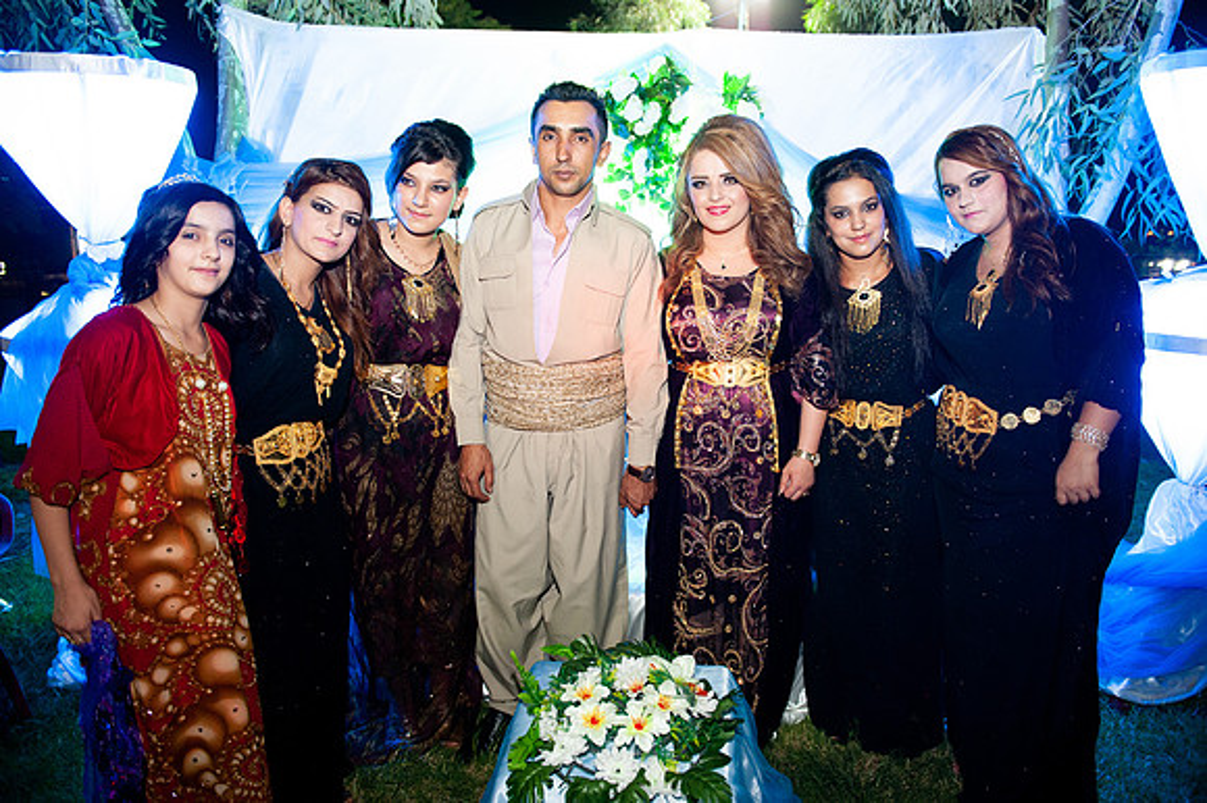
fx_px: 804
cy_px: 402
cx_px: 604
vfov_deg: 53.1
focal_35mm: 24
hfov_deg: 73.8
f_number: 2.8
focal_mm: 24
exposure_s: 1/30
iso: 1600
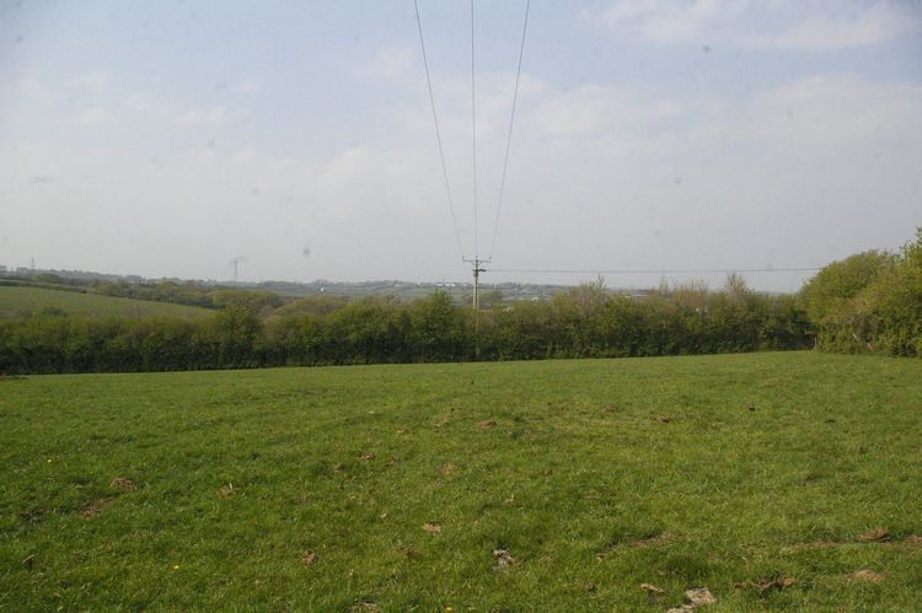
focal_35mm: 30
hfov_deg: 62.0
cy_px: 306
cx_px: 461
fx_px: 768
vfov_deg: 43.6
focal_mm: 20
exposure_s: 1/3000
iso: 3200
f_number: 13
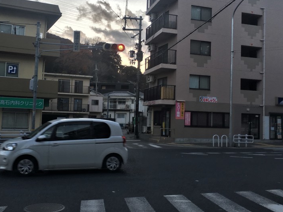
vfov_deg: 34.3
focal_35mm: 42
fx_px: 343
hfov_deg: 44.6
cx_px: 114
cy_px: 94
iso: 32
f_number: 2.2
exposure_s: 1/120
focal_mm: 4.15
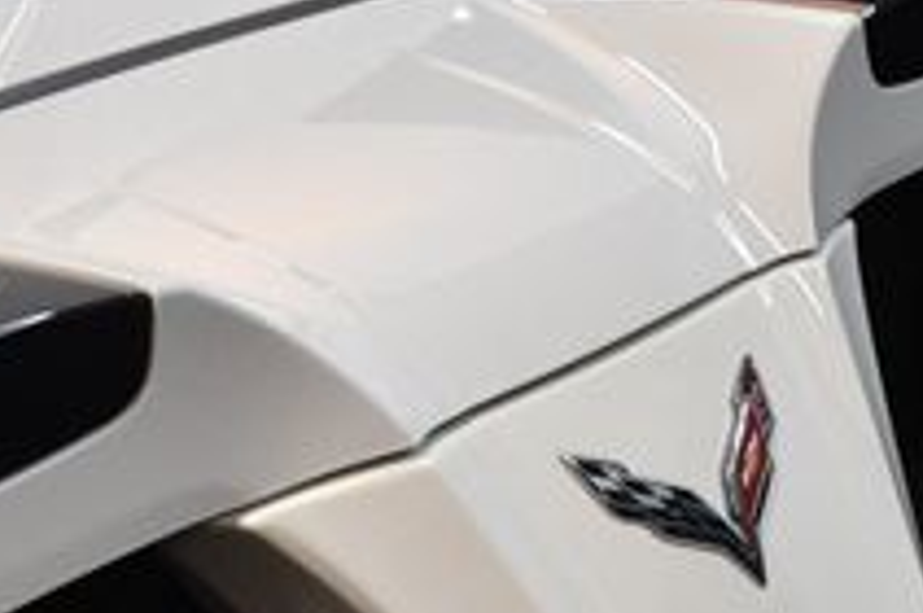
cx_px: 582
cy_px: 775
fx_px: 2330
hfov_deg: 22.4
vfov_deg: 14.4
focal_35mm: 91
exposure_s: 1/125
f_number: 3.5
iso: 800
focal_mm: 20
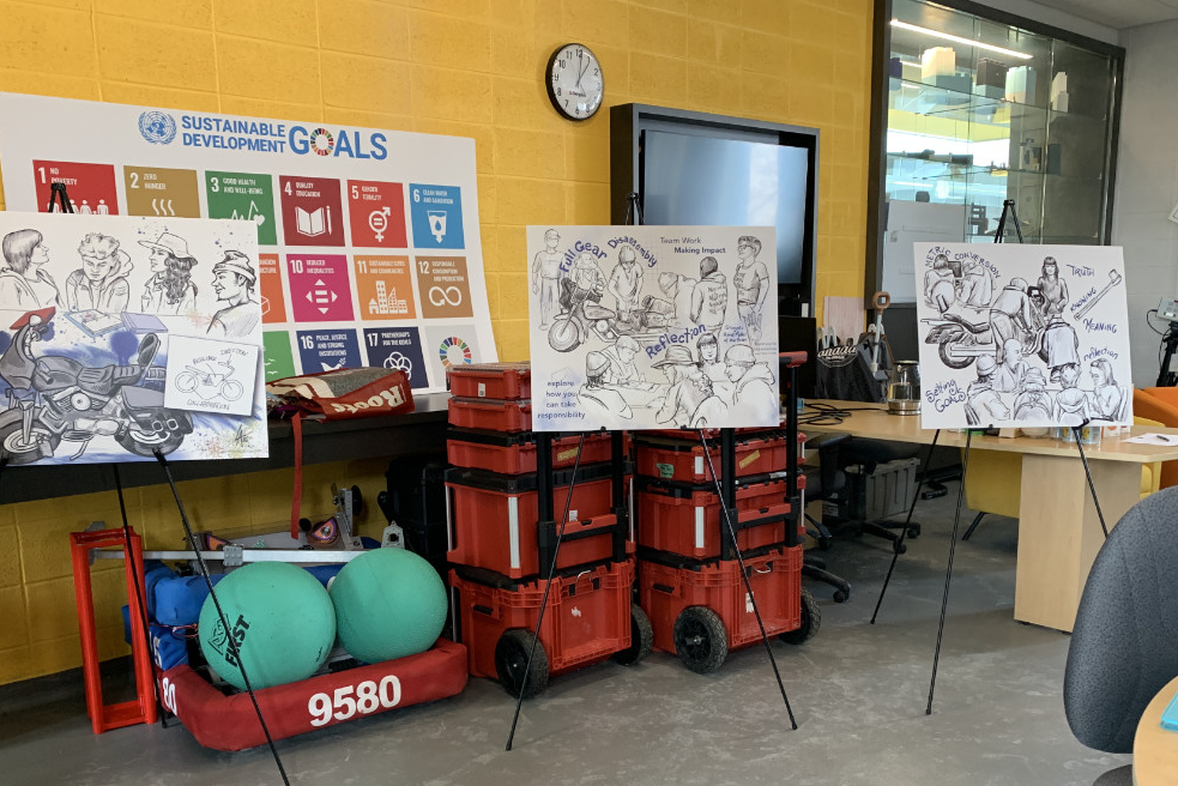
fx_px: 1080
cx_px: 581
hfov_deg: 57.2
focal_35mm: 33
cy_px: 504
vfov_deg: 39.7
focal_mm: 4.2
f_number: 1.8
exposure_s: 1/60
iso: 160
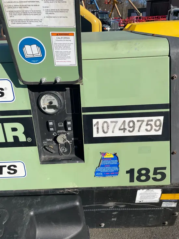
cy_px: 120
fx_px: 179
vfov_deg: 67.3
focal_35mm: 26
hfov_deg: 53.1
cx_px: 90
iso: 32
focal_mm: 4.2
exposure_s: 1/4651
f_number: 1.6
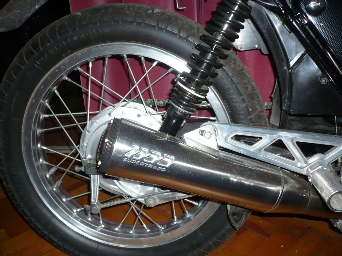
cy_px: 128
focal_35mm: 35
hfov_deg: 52.6
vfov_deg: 40.7
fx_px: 346
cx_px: 171
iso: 100
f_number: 2.8
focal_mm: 5.8
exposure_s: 1/30
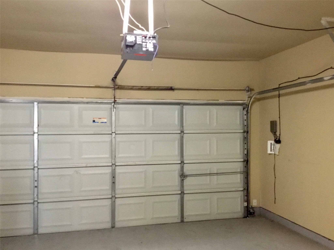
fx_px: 299
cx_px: 167
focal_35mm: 31
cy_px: 125
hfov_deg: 58.4
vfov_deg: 45.4
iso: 320
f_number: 2.4
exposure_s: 1/15
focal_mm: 3.3
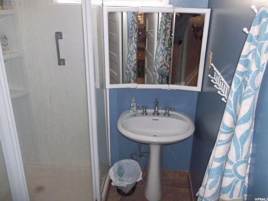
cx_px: 134
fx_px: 248
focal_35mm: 32
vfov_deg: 44.2
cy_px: 100
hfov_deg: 56.8
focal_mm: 5.7
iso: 160
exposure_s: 1/30
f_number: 2.9
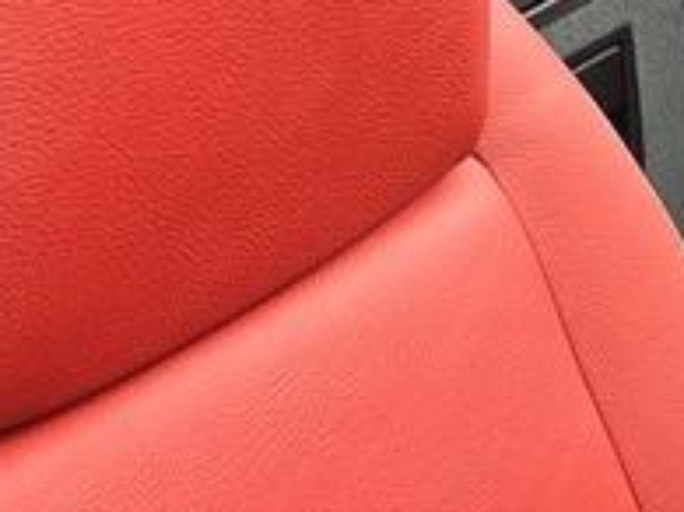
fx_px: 2982
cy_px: 621
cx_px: 1087
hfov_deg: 12.3
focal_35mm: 151
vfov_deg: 9.7
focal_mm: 6.3
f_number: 1.7
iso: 50
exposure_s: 1/359
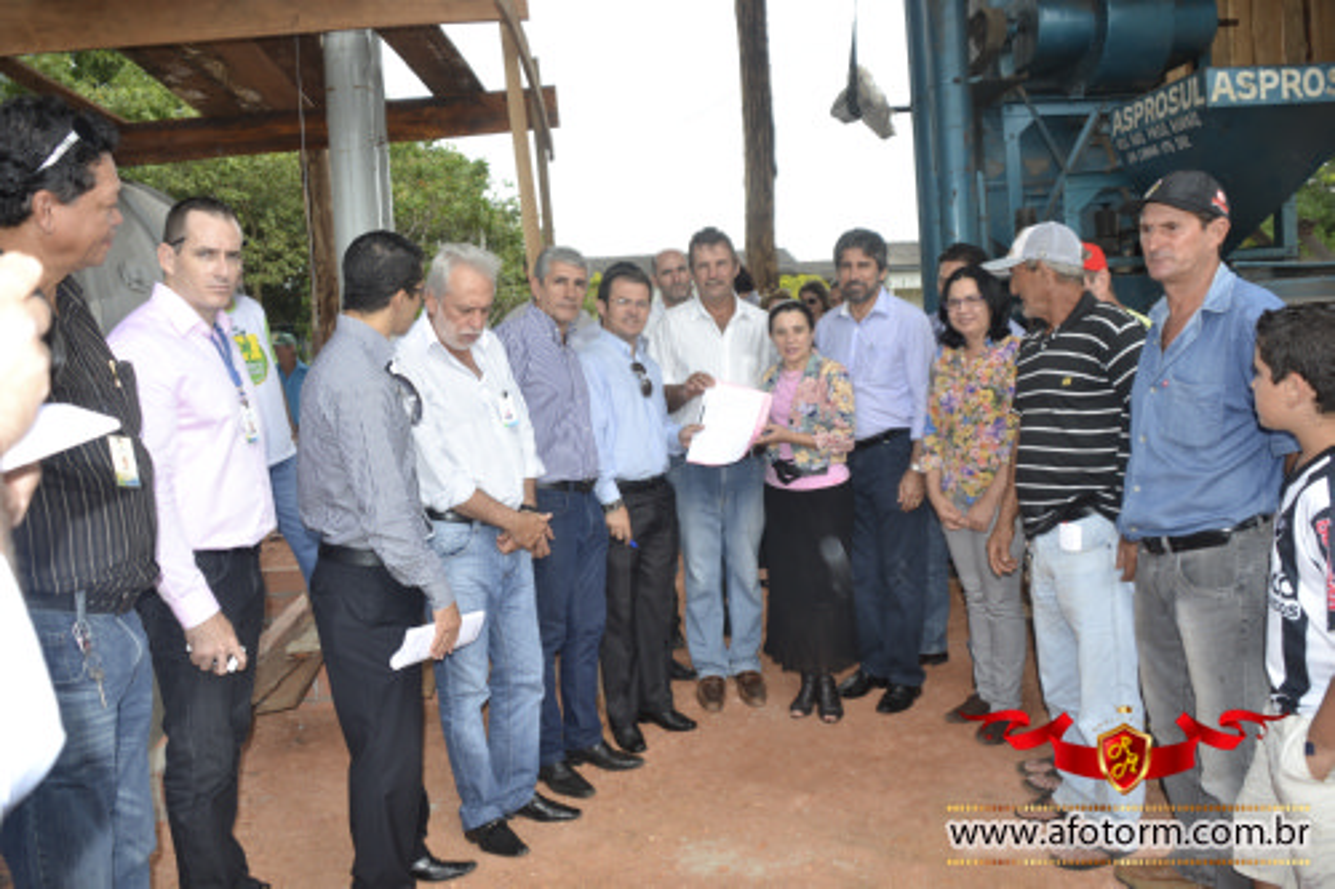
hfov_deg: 61.9
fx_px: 1112
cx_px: 668
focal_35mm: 30
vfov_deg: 43.6
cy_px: 444
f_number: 4
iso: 100
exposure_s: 1/200
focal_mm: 20
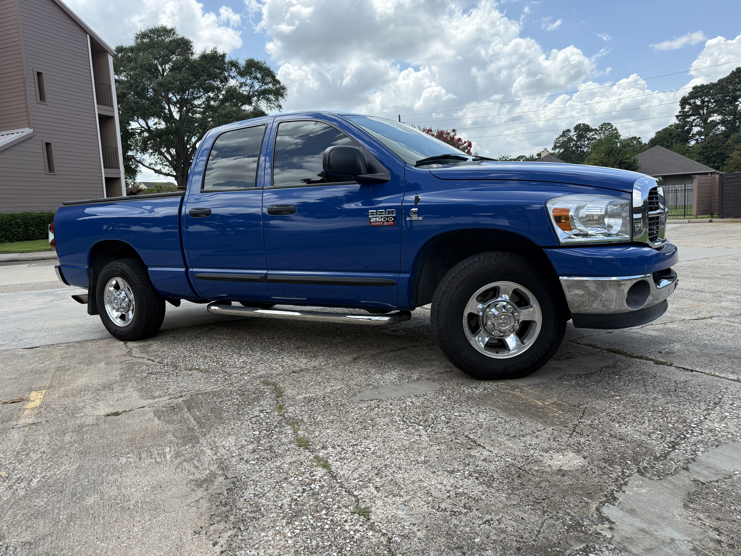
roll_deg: +3.8
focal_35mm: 24
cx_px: 370
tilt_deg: -7.2
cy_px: 278
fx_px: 514
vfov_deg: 56.8
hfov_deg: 71.6
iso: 100
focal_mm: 6.76
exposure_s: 1/2299
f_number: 1.78
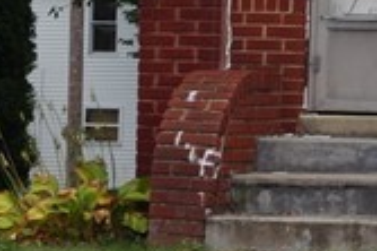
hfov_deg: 5.9
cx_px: 743
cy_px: -382
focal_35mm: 342
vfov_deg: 3.9
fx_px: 3581
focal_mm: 35
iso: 100
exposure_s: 1/125
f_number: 11
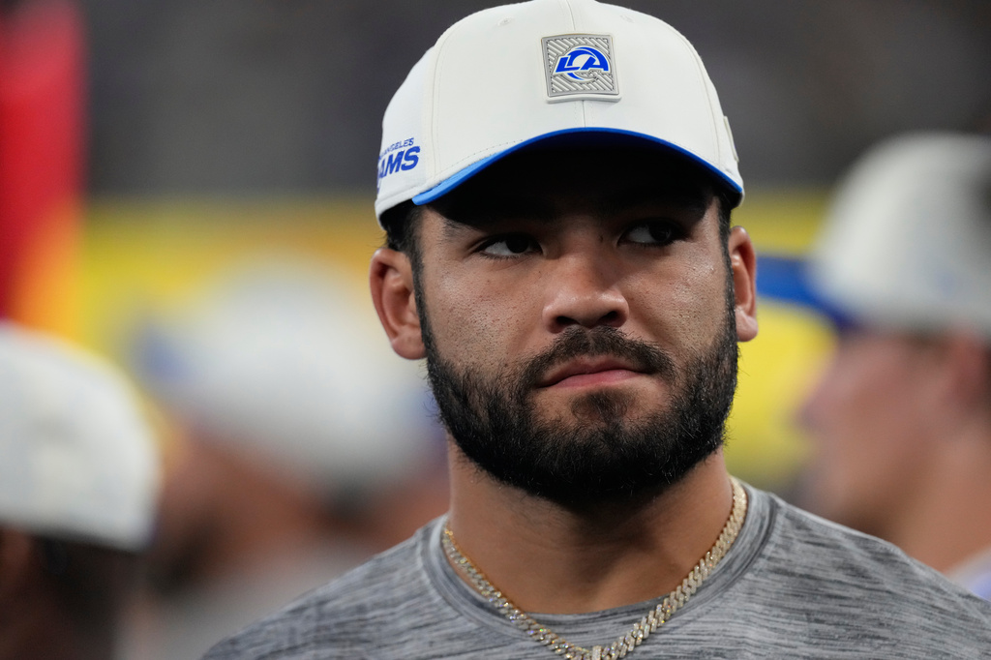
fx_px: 16510
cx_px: 496
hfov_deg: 3.4
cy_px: 330
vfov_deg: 2.3
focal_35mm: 600
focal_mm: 600
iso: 6400
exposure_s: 1/2500
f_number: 4
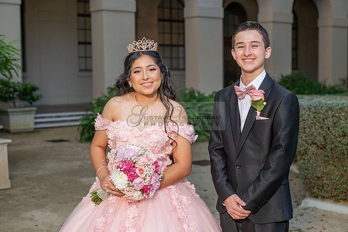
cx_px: 174
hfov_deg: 33.4
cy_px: 116
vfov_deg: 22.6
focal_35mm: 60
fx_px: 580
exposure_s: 1/200
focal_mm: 60
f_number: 4.5
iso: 320
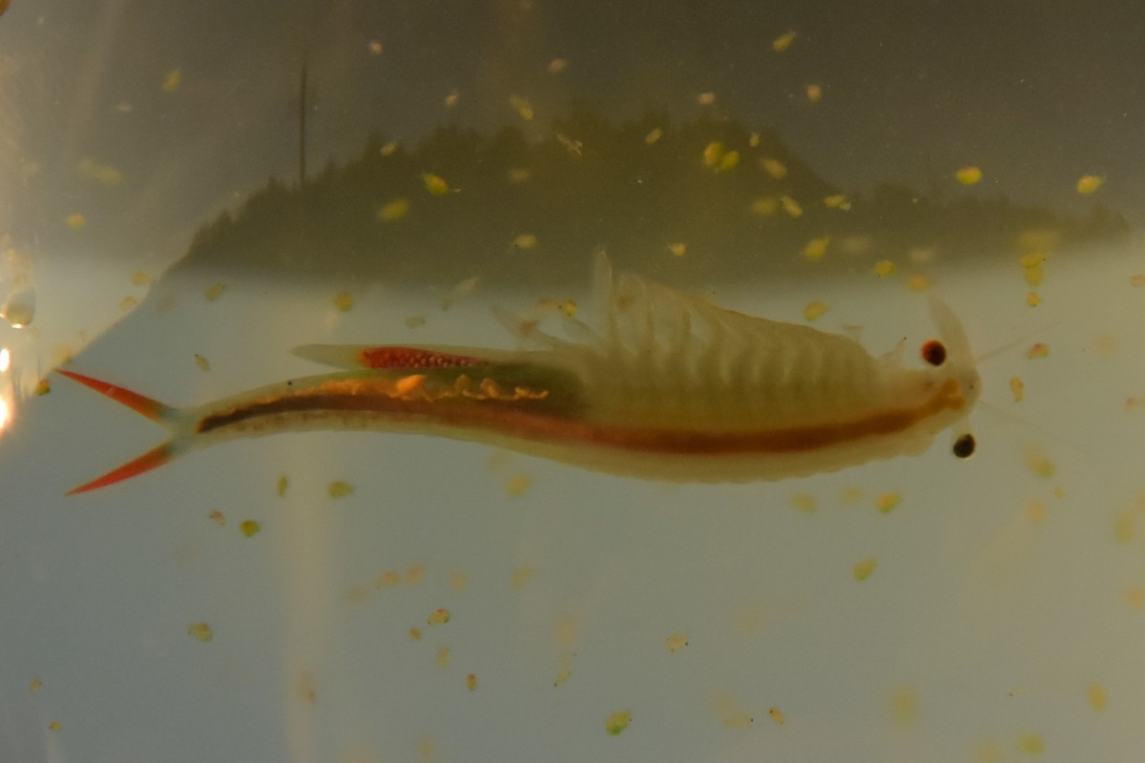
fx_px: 3816
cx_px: 572
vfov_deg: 11.4
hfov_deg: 17.1
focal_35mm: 120
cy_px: 382
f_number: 6.3
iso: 800
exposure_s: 1/1600
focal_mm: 80
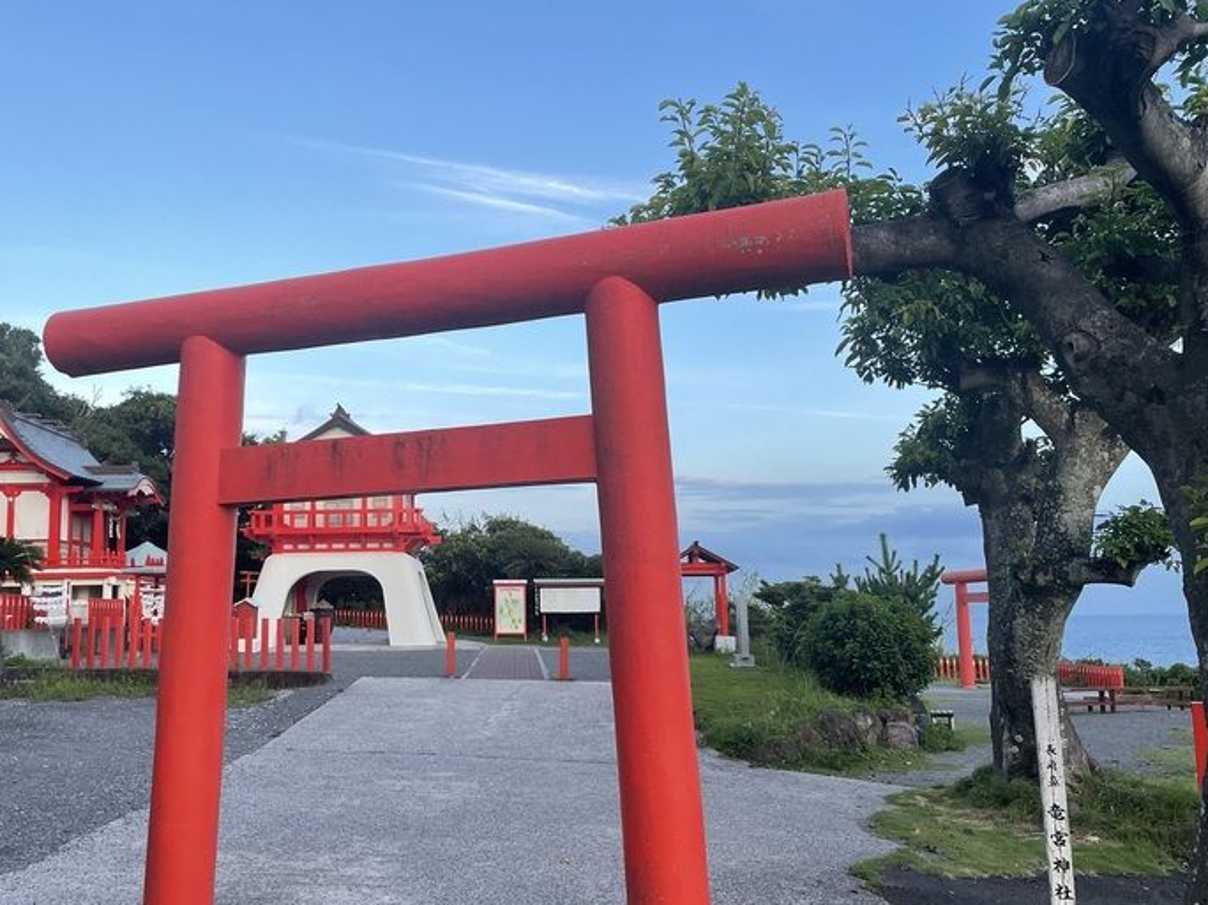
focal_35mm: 31
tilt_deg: +6.7
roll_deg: +1.0
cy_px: 506
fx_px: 1081
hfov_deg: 58.0
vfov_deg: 45.3
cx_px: 501
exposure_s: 1/121
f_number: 1.6
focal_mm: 4.2
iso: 100
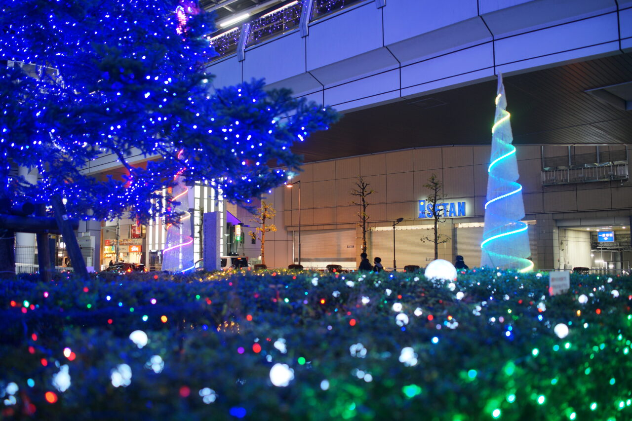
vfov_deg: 37.8
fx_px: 614
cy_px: 210
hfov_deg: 54.4
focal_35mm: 35
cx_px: 316
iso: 200
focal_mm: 35
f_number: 2.2
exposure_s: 1/25
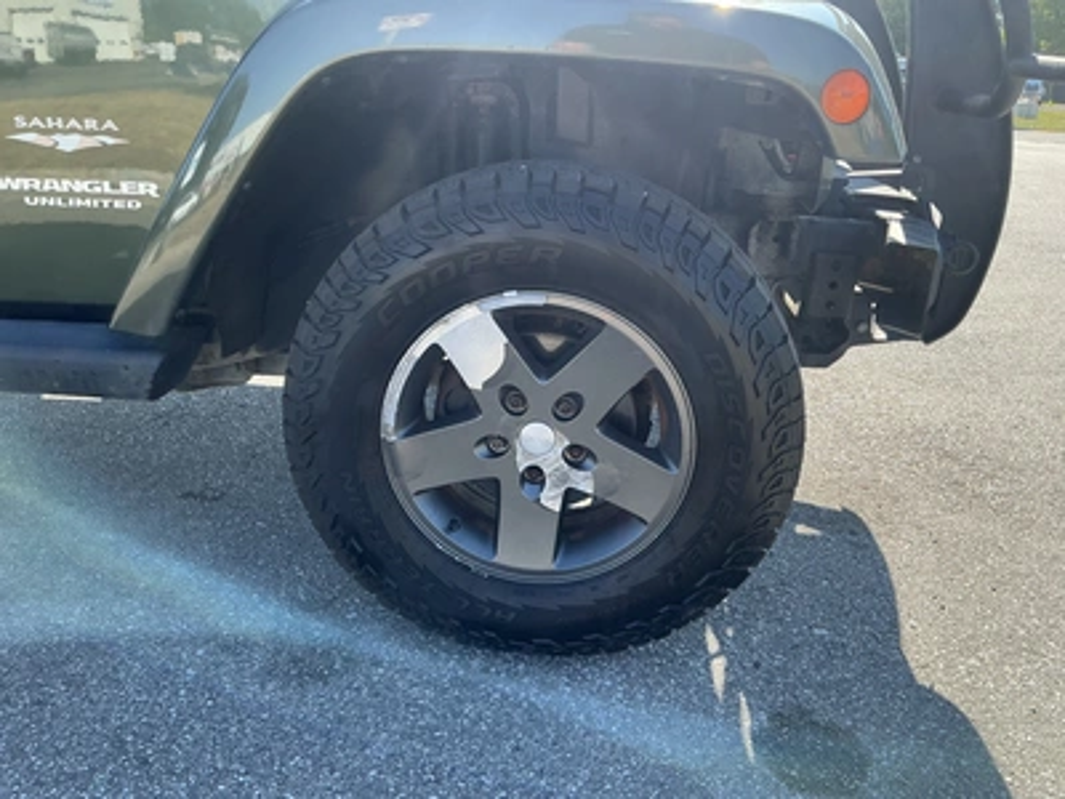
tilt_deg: -16.4
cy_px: 400
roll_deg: +0.4
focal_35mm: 28
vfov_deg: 49.7
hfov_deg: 63.4
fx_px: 861
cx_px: 532
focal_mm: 3
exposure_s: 1/310
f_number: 1.8
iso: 25
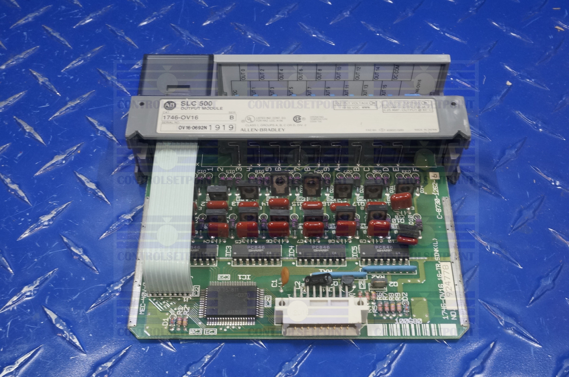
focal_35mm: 46
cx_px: 284
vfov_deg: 28.8
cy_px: 188
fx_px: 734
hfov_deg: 42.4
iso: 800
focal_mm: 31
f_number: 18
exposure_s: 1/8
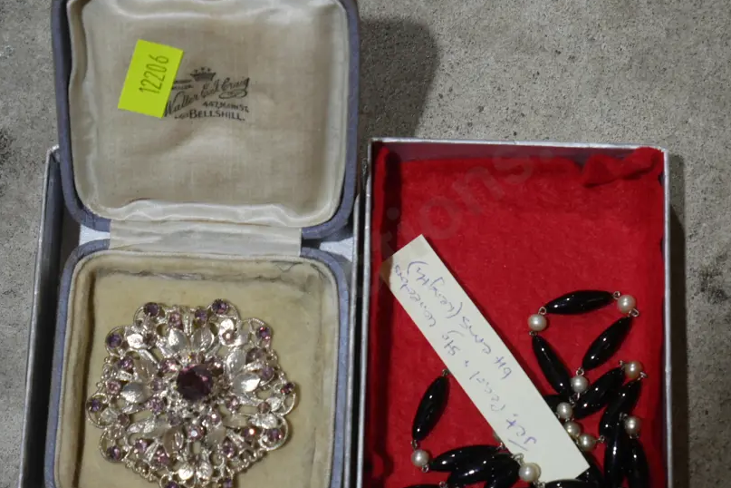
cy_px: 298
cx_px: 332
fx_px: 1929
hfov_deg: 21.5
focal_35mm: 95
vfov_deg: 14.4
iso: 500
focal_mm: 36
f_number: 5.5
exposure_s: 1/80
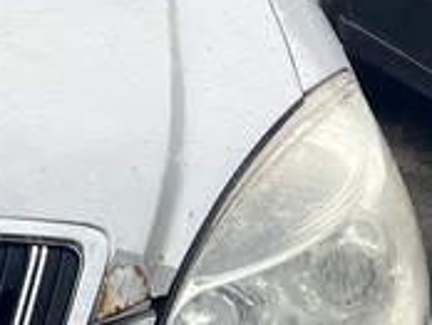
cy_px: 285
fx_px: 1912
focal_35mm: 153
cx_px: -372
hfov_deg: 11.8
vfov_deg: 9.7
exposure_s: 1/2632
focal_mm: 5.7
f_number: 1.5
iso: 50
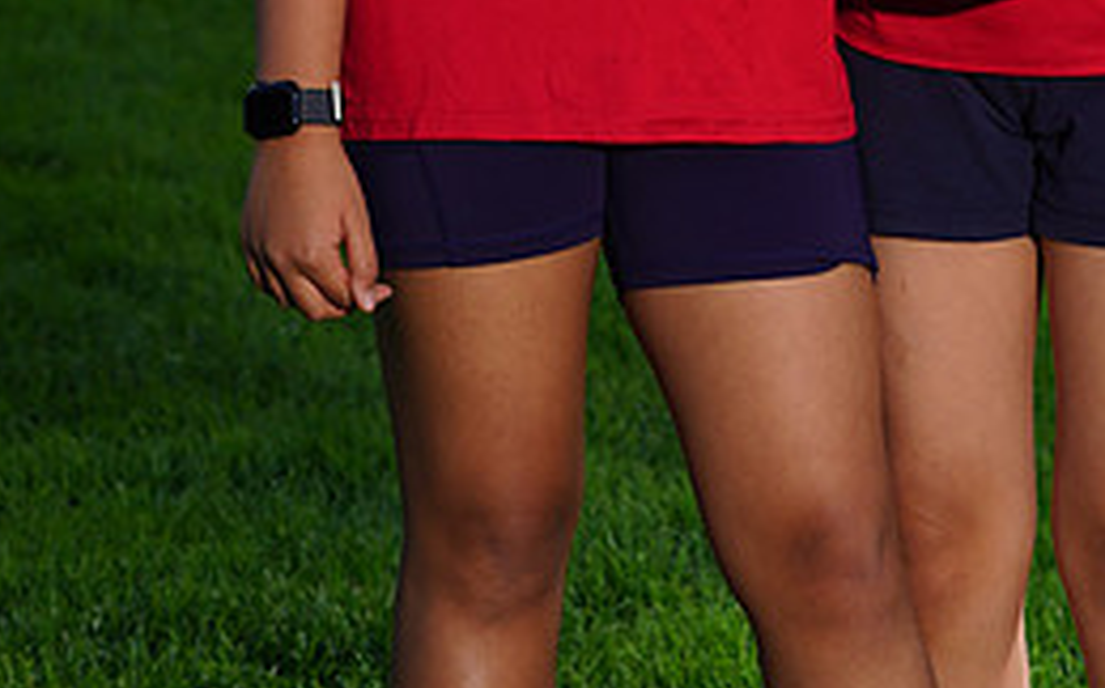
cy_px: -369
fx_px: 9388
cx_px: 754
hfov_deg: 6.7
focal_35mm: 312
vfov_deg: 4.2
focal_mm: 137
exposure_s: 1/250
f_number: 9
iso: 200
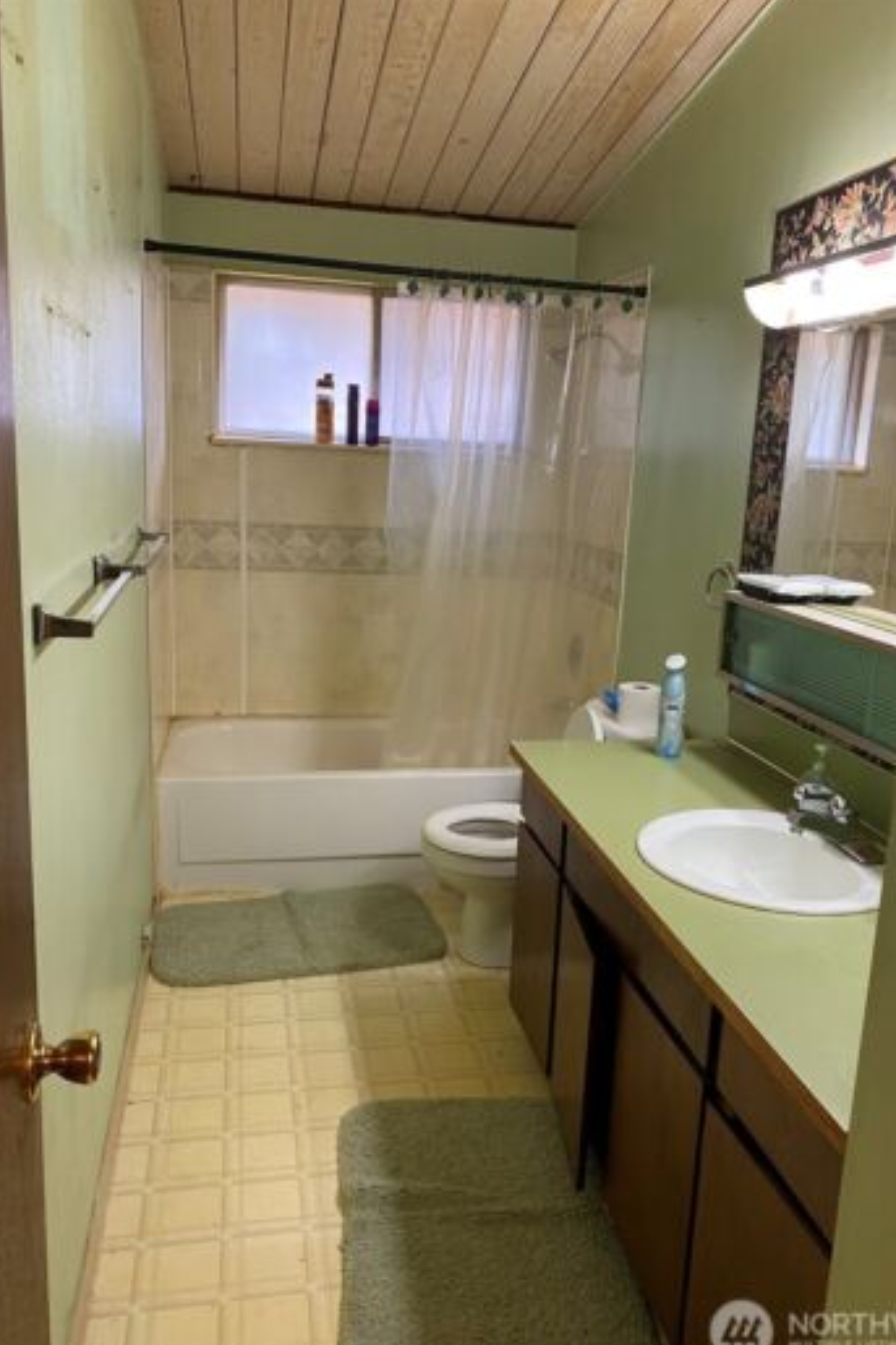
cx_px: 483
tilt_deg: -11.8
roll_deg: -3.6
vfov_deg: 65.5
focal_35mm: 28
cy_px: 680
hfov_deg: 46.3
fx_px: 1046
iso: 125
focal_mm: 4.25
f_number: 1.8
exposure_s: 1/60
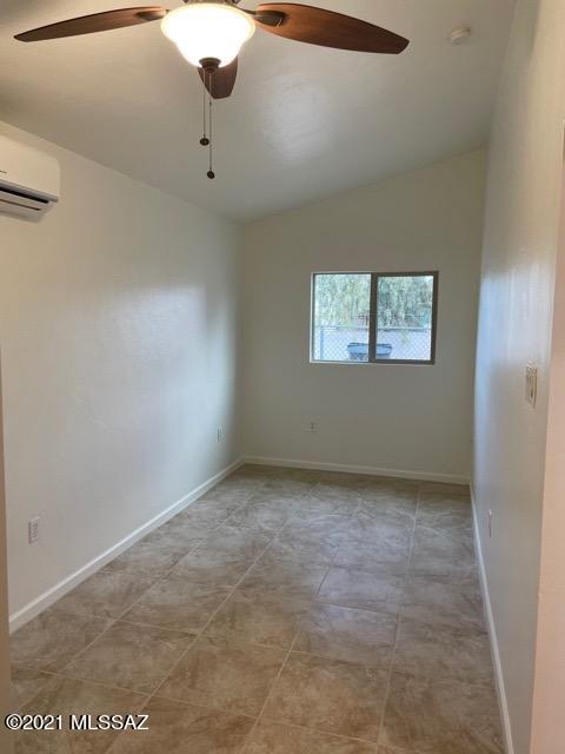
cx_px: 282
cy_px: 377
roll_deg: -0.3
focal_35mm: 26
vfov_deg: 67.3
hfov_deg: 53.1
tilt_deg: -5.2
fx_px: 566
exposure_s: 1/60
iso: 80
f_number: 1.6
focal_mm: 4.2
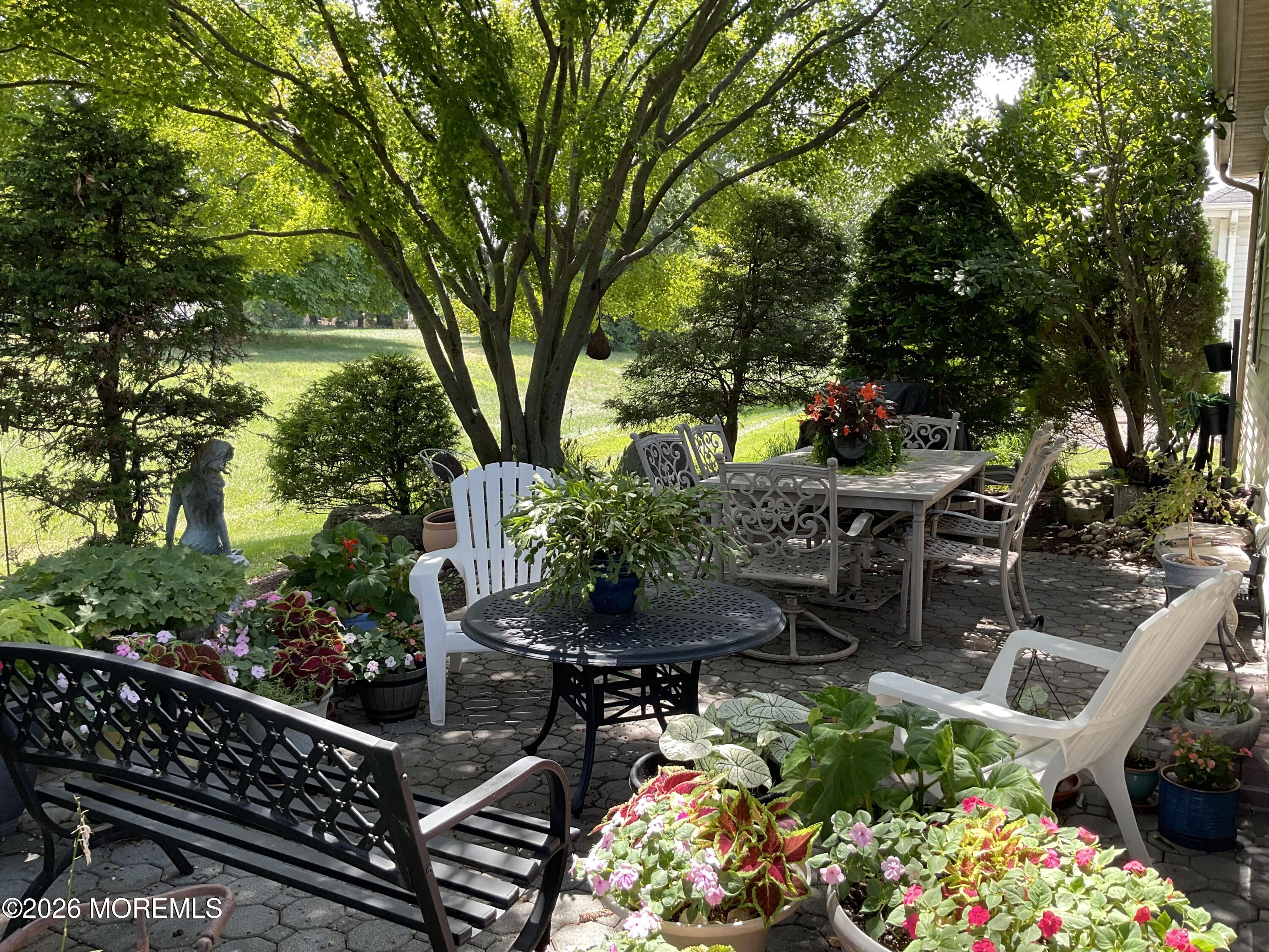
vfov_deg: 48.2
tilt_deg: -7.8
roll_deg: +0.5
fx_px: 1063
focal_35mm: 29
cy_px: 476
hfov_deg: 61.7
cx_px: 634
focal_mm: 3
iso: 20
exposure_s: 1/120
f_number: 1.8
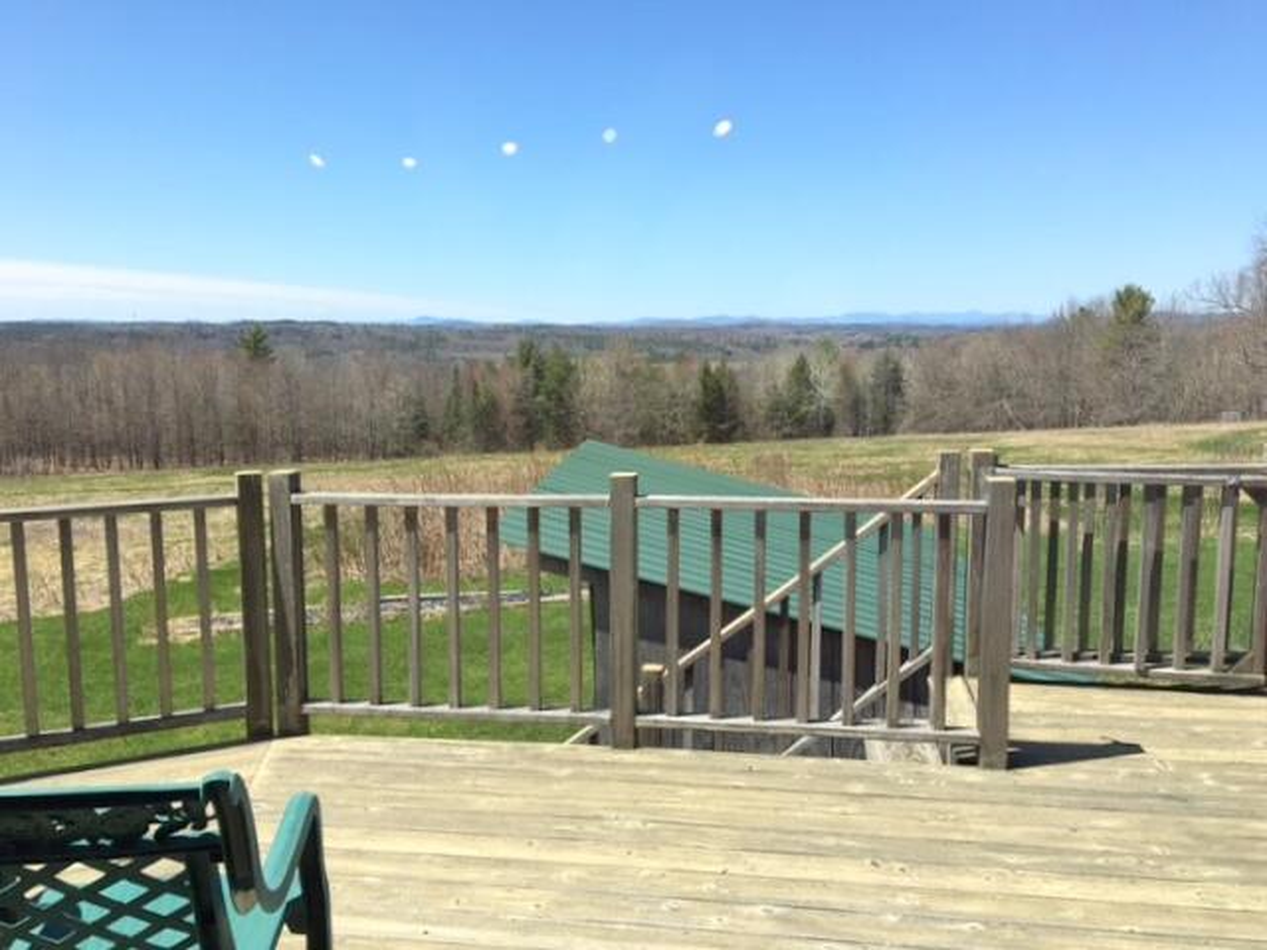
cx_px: 634
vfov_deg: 48.2
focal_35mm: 29
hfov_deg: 61.7
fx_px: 1061
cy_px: 475
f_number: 2.2
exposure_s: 1/1183
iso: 25
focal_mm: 4.15
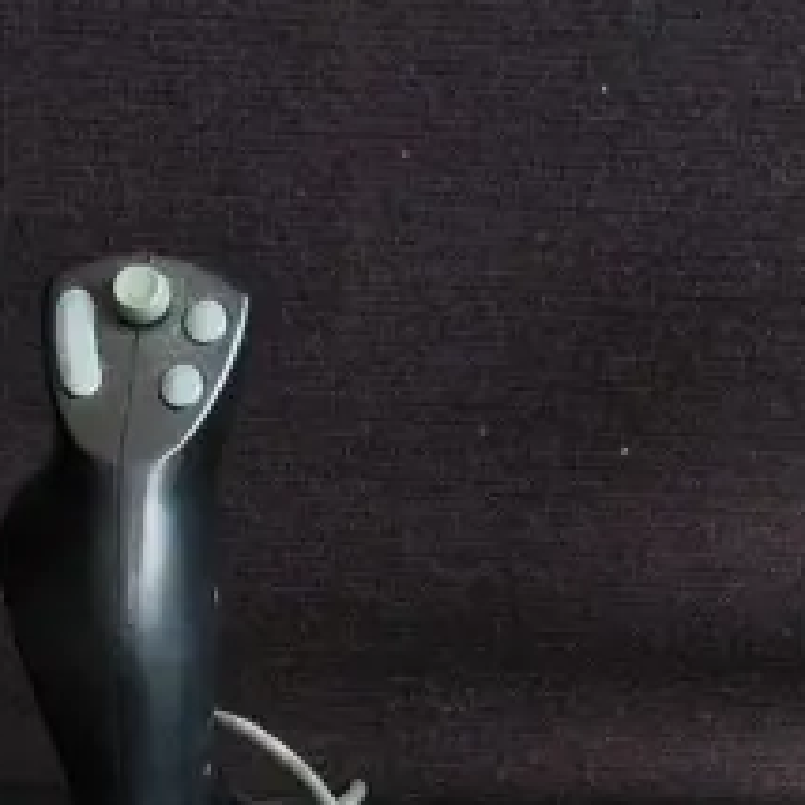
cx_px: 598
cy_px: 1302
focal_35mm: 114
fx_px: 2999
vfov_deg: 14.1
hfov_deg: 15.2
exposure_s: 1/100
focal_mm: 2.87
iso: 125
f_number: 2
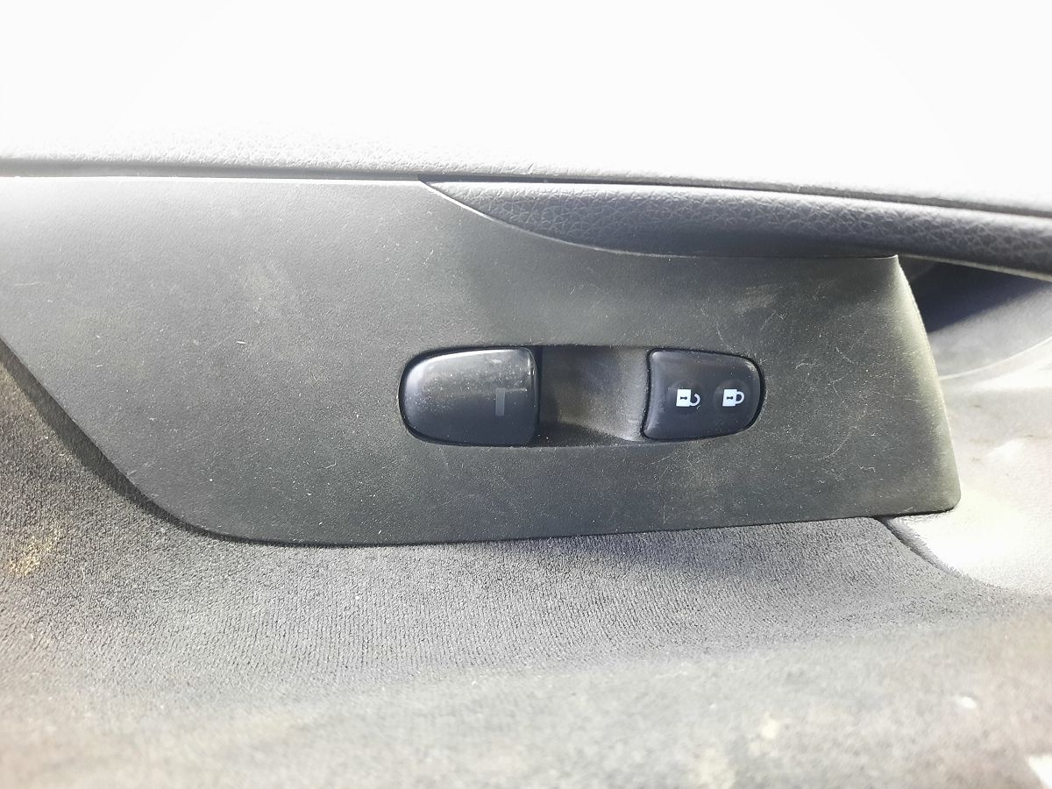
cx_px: 526
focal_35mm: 25
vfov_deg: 54.9
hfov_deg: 69.4
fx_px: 760
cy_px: 394
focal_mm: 4.6
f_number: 2
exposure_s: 1/20
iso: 800
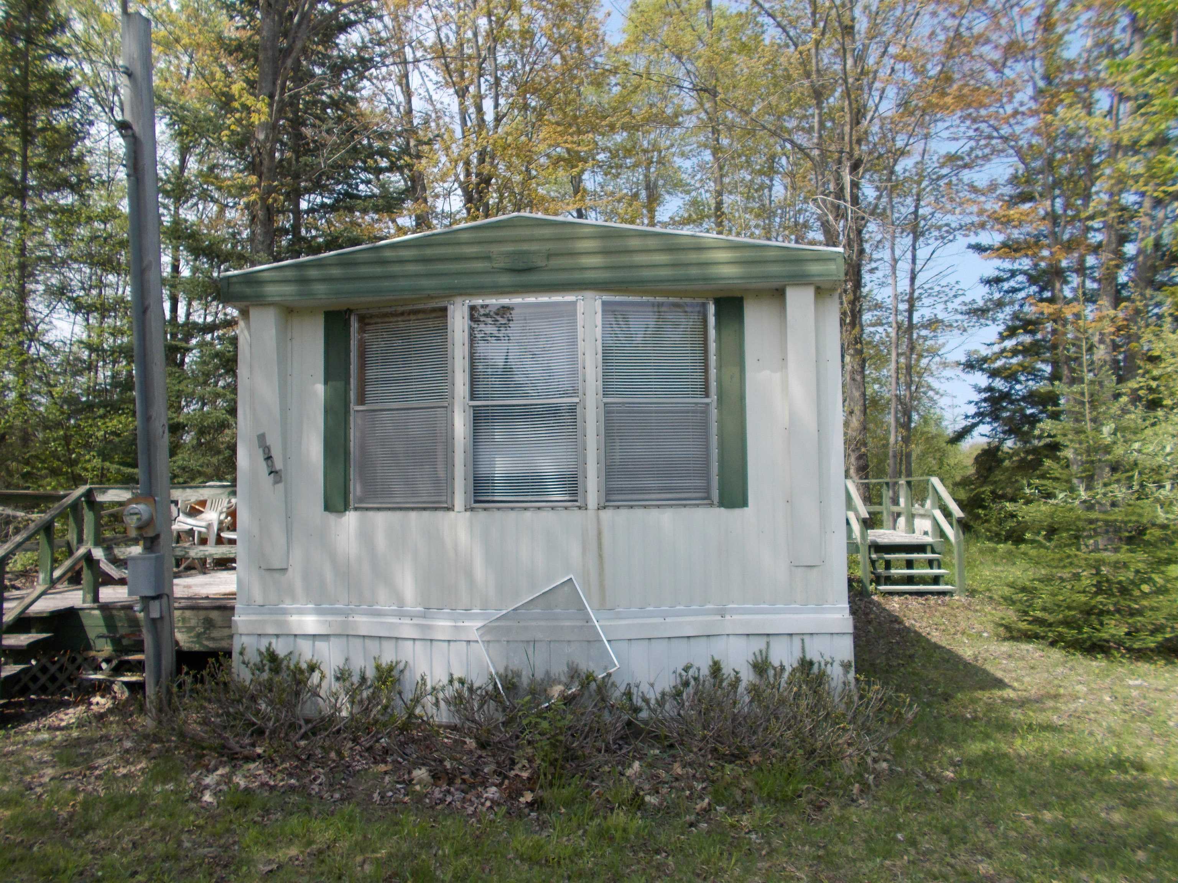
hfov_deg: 67.3
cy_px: 442
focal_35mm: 26
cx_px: 589
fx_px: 885
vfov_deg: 53.1
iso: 80
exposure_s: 1/100
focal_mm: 4.6
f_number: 8
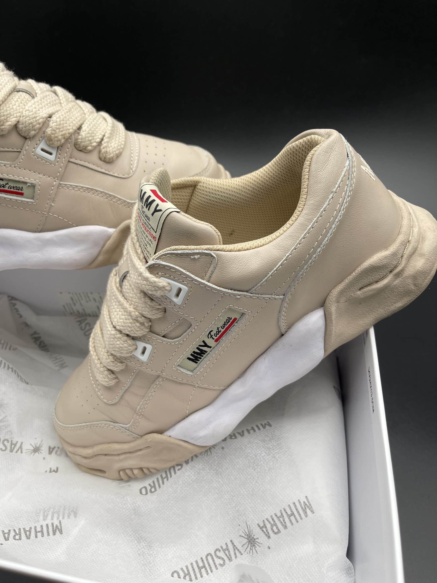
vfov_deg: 67.3
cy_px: 292
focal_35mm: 26
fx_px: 438
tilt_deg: -38.7
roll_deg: +0.2
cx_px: 218
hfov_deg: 53.1
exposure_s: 1/492
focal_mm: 5.1
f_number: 1.6
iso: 32
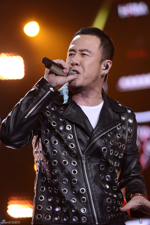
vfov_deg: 11.4
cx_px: 75
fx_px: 1125
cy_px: 112
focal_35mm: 180
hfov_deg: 7.6
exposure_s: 1/125
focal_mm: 180
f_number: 4
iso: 1600
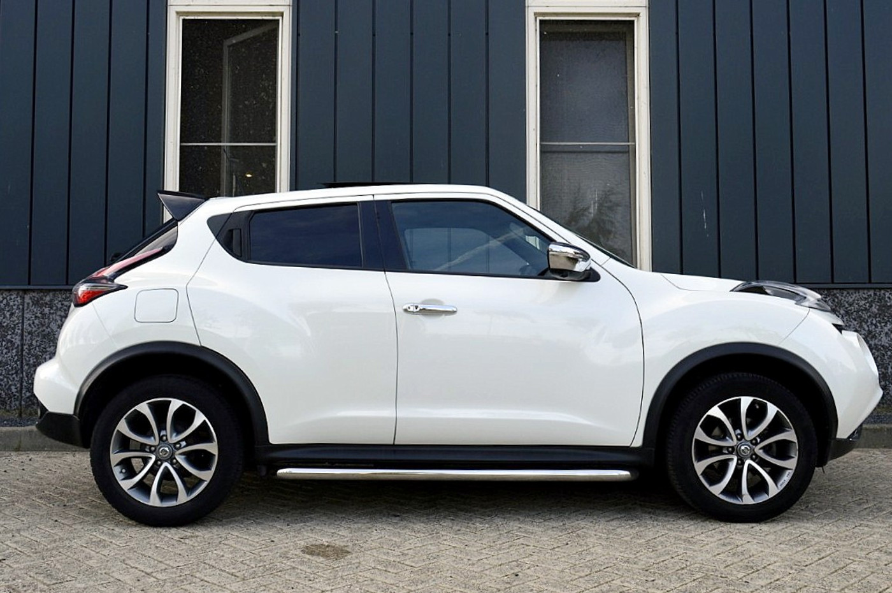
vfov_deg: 36.8
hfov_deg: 53.2
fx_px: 891
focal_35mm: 36
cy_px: 296
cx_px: 446
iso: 400
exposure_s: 1/200
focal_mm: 24
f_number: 10
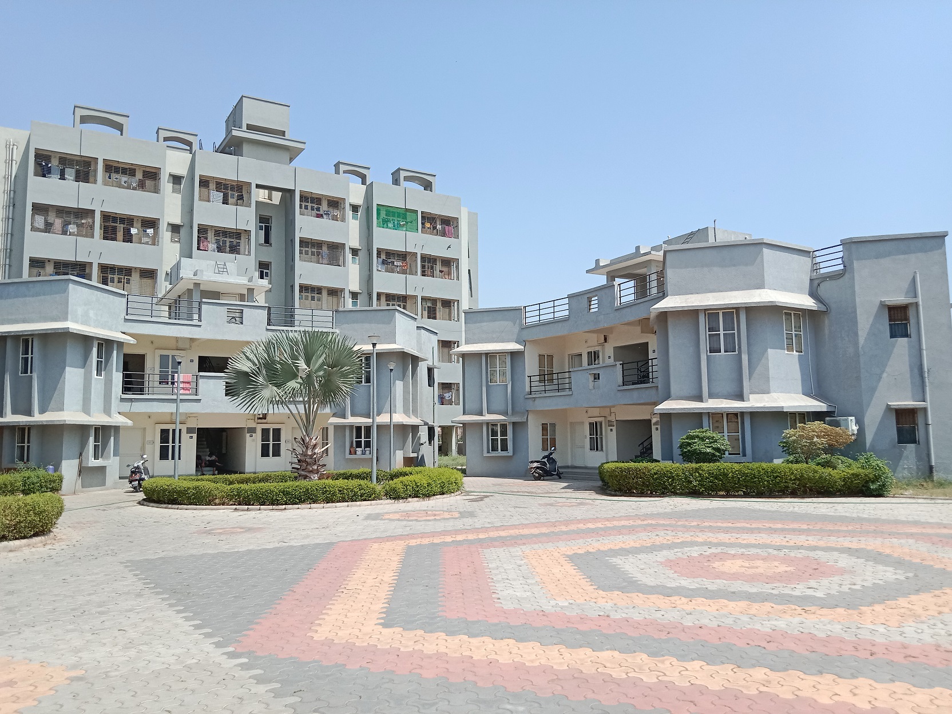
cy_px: 357
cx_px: 476
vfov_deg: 51.4
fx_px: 743
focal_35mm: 27
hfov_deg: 65.3
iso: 104
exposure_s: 1/823
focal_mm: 3.65
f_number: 2.2
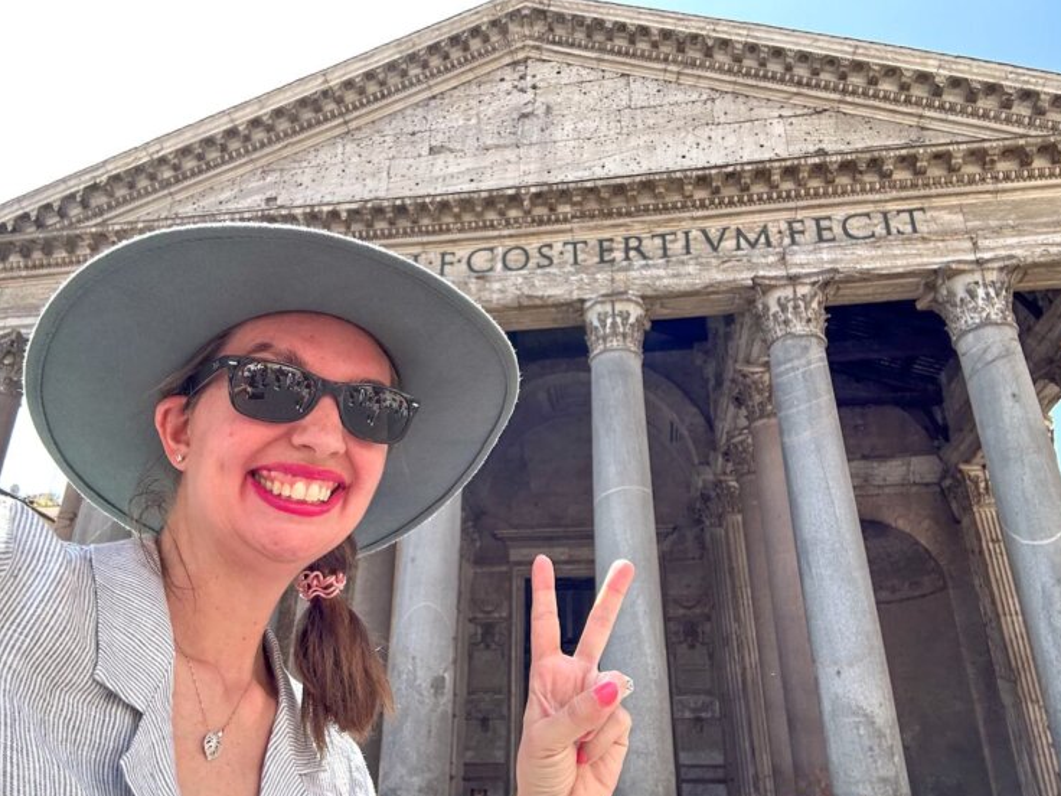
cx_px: 529
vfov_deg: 56.8
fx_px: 736
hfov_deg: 71.6
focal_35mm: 24
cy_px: 414
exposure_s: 1/250
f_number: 1.9
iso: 25
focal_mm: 2.69
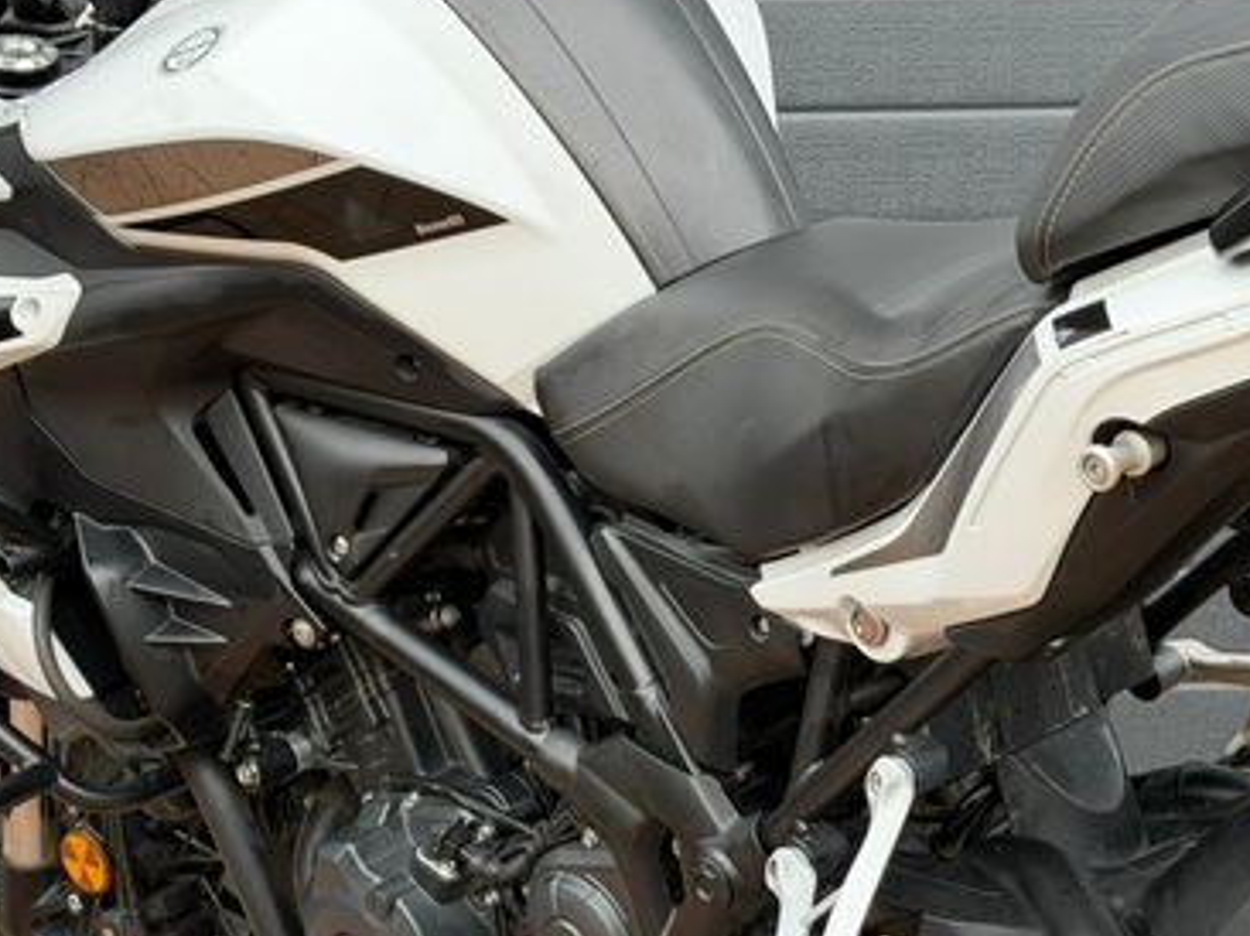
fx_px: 3031
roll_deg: +0.1
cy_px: 663
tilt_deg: -4.7
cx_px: 523
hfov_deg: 23.3
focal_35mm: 84
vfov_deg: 17.5
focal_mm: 6.76
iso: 64
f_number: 1.78
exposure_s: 1/230
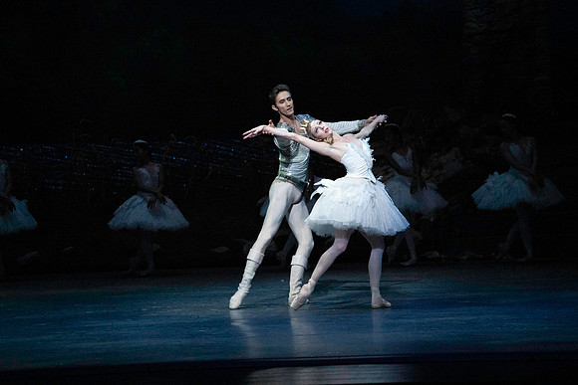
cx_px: 289
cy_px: 192
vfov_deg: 6.9
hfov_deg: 10.3
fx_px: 3212
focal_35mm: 200
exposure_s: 1/400
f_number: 5
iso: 25600
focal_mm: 200
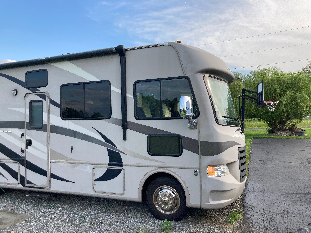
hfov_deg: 63.4
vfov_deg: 49.7
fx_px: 252
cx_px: 156
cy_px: 116
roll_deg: -0.4
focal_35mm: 28
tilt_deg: +0.0
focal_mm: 3.99
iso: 20
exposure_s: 1/704
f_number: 1.8
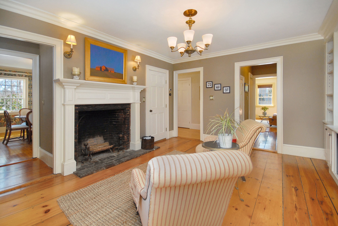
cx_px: 169
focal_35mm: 15
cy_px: 113
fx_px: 141
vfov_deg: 77.5
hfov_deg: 100.3
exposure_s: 1/60
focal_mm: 10
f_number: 5
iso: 500
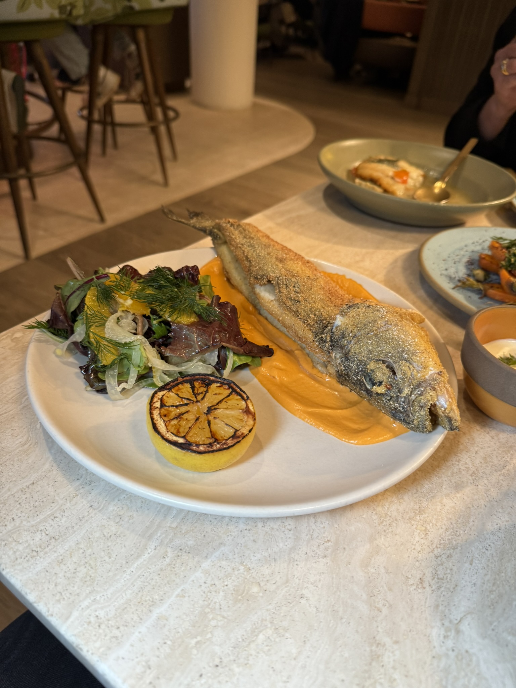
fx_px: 477
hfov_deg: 56.8
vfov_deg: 71.6
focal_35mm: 24
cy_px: 344
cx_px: 258
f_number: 1.78
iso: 200
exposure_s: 1/66
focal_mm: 6.76
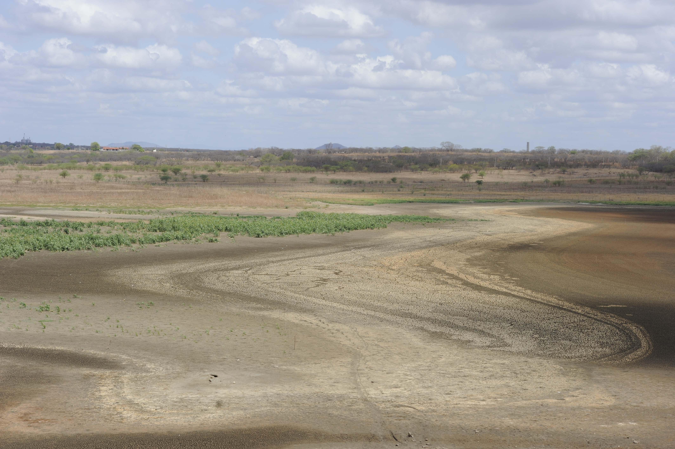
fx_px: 1462
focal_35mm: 78
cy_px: 224
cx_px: 338
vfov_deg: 17.5
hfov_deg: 26.0
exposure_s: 1/1000
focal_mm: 78
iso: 320
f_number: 8
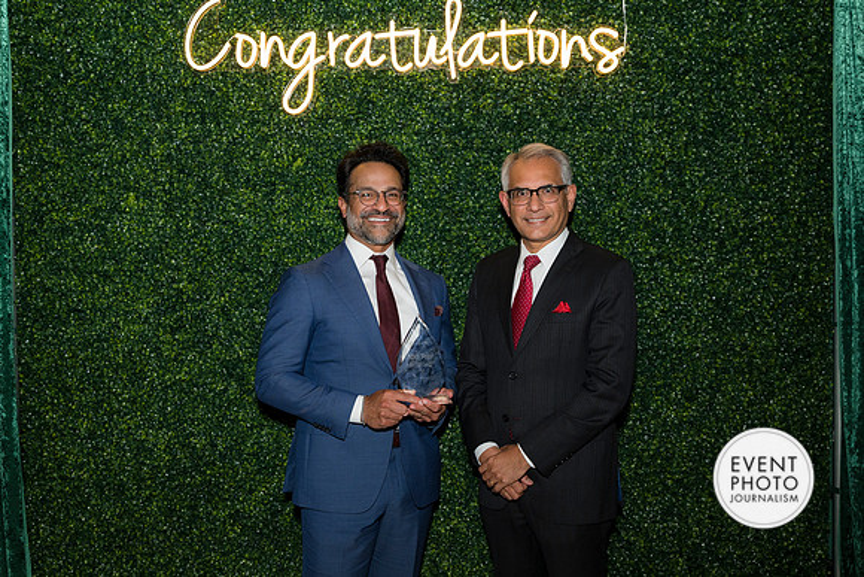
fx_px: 912
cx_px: 432
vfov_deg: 35.1
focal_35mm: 38
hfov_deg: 50.7
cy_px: 288
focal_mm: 38
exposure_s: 1/160
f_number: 5
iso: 800
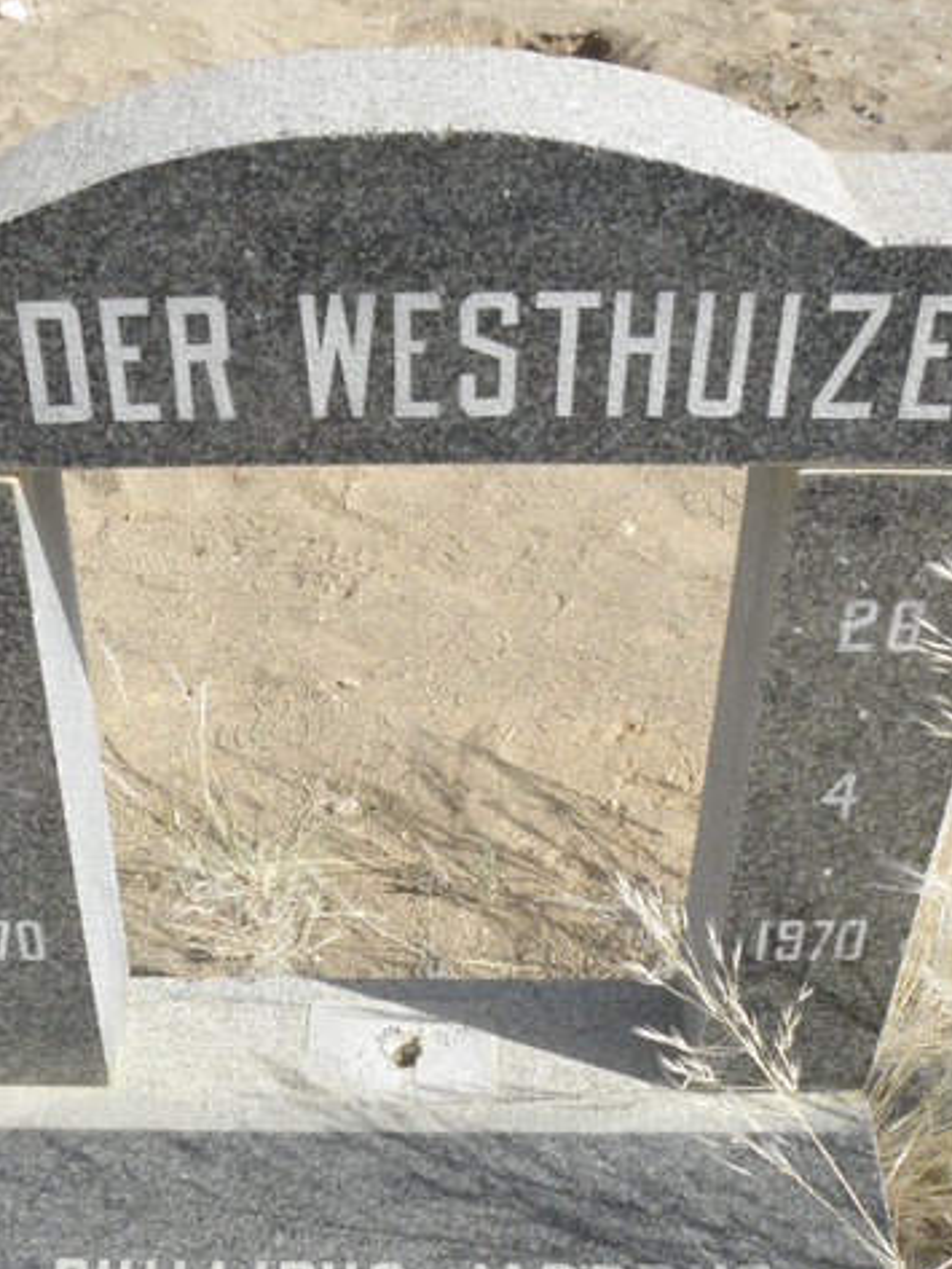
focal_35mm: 44
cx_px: 394
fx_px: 1613
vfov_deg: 41.6
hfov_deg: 32.8
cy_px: 960
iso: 200
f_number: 6.3
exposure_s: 1/640
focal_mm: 4.6
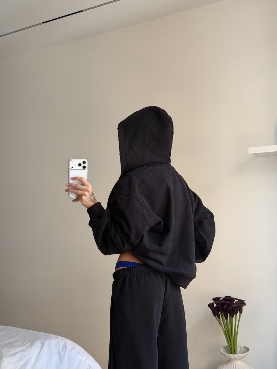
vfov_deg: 39.7
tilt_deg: -7.9
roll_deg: -0.2
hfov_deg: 30.3
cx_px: 138
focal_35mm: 48
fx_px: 512
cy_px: 184
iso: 100
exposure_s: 1/119
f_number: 1.78
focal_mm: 6.76
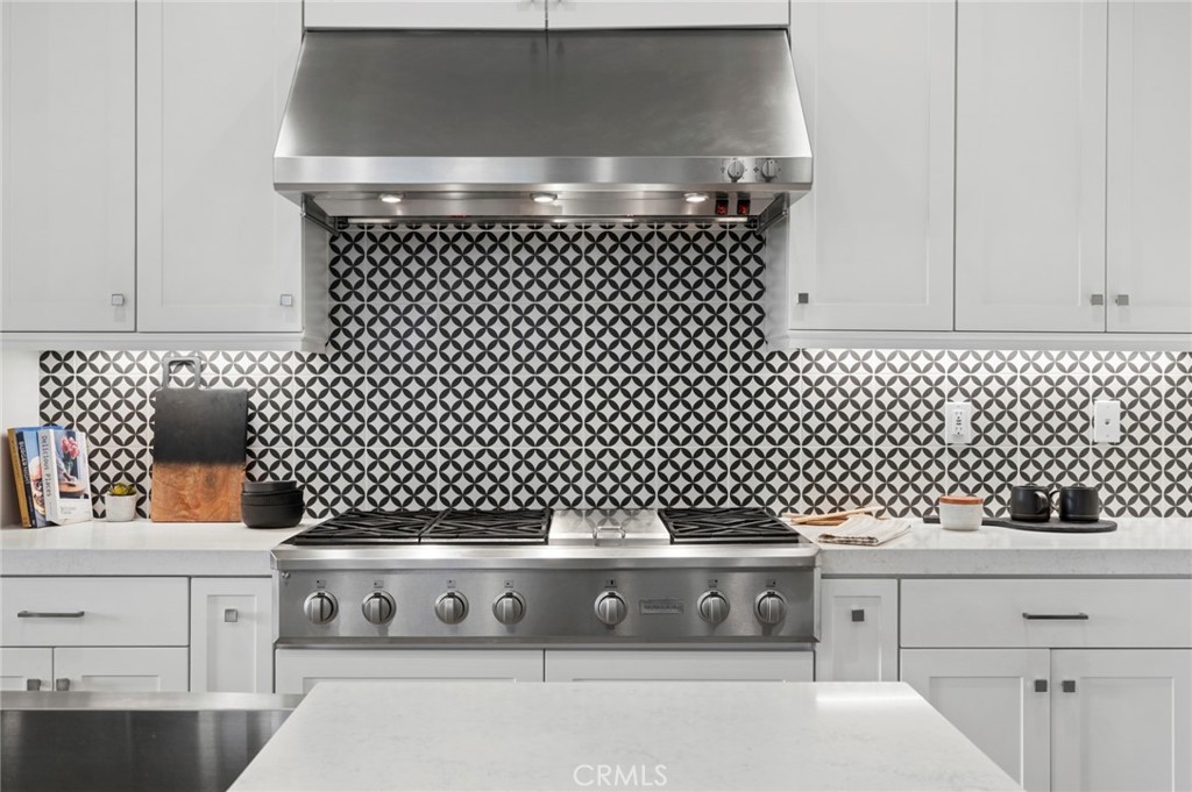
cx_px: 596
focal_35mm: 35
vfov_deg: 37.8
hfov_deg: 54.5
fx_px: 1158
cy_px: 396
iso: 200
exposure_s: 1/2.5
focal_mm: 35
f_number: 9
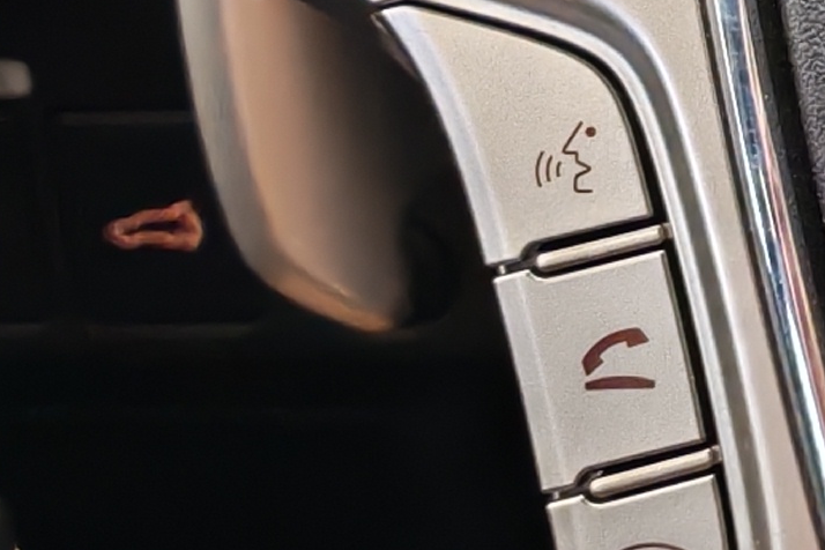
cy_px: -309
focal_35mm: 197
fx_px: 4514
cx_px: 1722
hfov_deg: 9.6
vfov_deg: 6.9
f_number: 1.9
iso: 1600
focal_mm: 6.12
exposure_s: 1/50
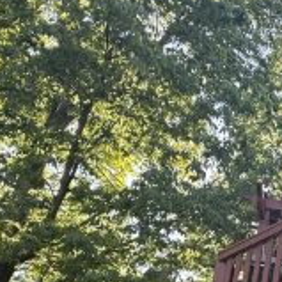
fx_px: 479
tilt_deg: +21.1
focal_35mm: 52
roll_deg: -2.8
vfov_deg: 28.8
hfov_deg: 26.6
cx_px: 386
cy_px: 332
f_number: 2.2
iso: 80
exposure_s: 1/99
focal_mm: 2.22
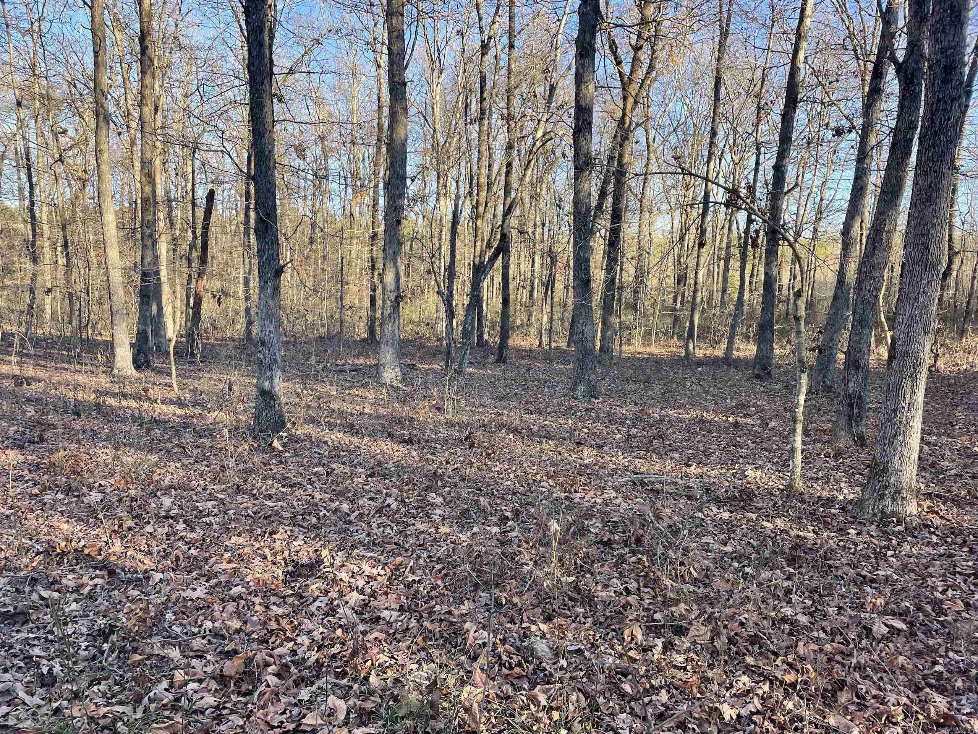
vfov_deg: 53.1
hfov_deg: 67.3
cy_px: 367
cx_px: 489
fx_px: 735
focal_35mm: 26
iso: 32
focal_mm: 4.2
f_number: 1.6
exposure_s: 1/331
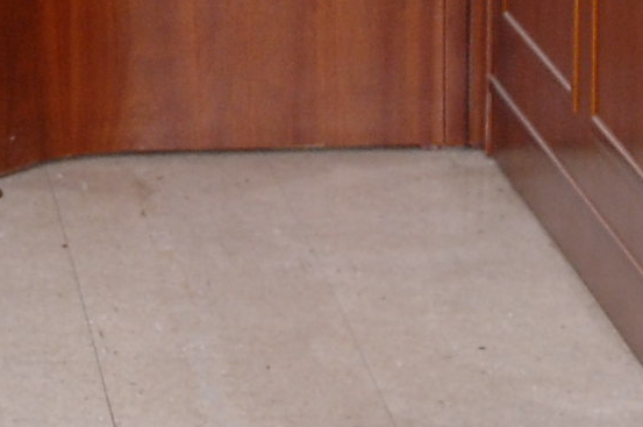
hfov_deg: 8.0
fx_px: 4566
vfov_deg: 5.3
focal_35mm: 256
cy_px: -187
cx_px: -153
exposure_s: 1/250
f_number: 2.8
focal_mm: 22
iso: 320
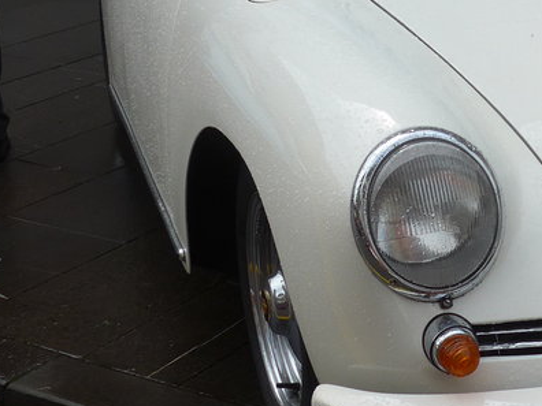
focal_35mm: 103
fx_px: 1613
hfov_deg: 18.1
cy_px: 45
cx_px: 650
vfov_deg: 14.2
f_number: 2.8
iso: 80
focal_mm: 7
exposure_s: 1/1600
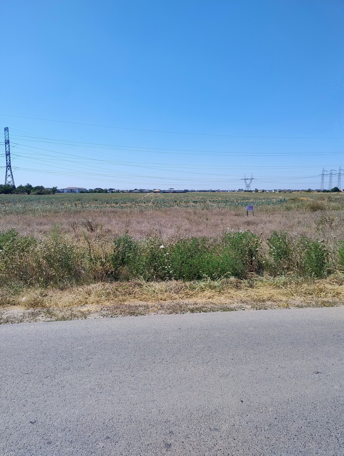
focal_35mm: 24
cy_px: 228
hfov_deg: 56.9
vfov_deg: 71.5
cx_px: 172
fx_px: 317
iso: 100
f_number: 1.8
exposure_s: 1/997
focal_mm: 5.56
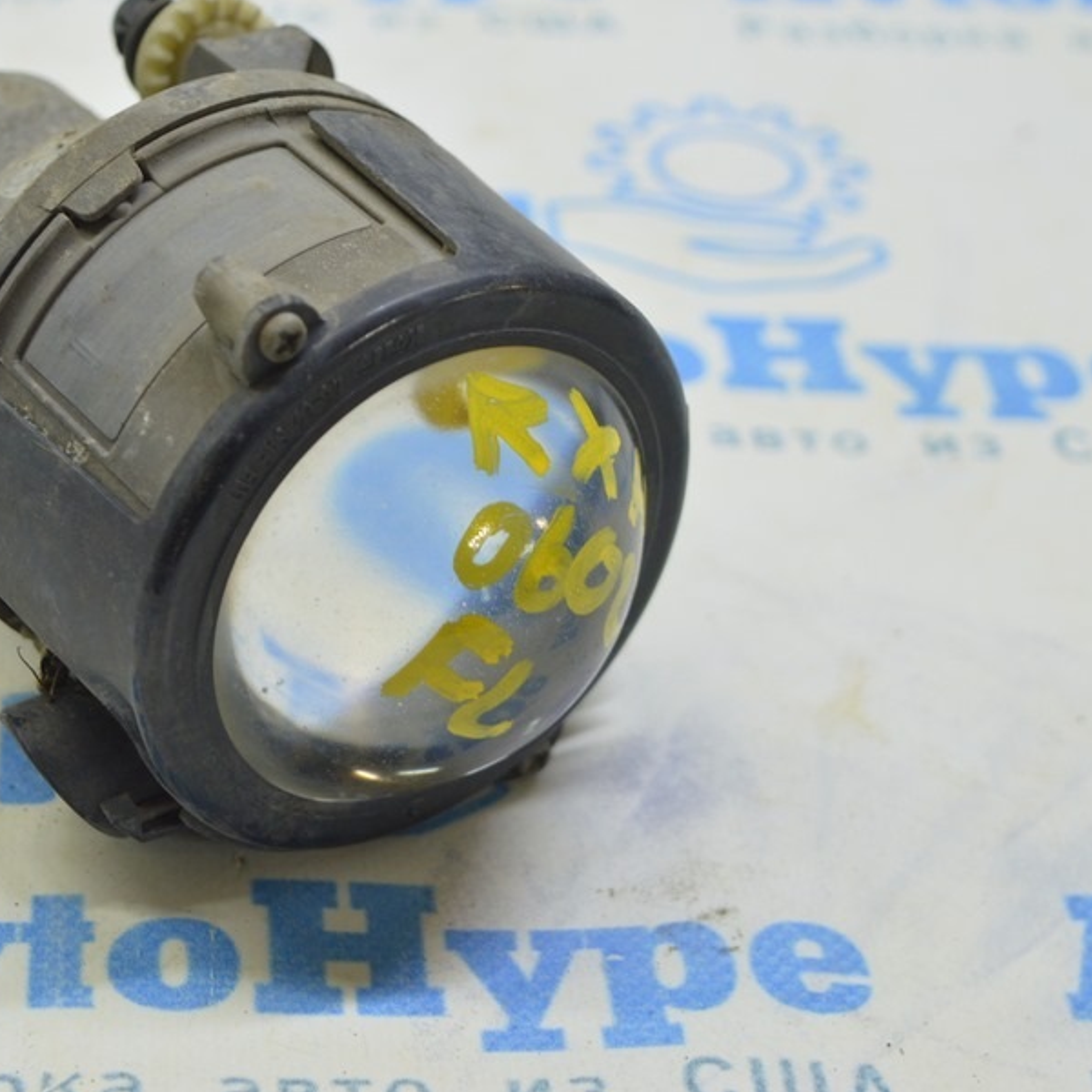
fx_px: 3105
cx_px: 206
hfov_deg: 19.7
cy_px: 489
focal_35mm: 87
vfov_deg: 19.9
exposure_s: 1/20
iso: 400
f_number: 5.6
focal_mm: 40
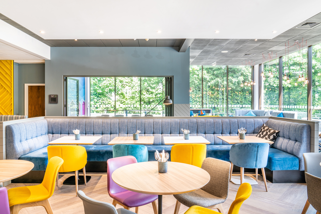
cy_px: 107
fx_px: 214
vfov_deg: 53.1
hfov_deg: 73.7
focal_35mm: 24
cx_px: 160
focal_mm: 24
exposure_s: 1/4
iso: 200
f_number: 14
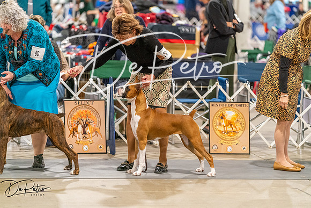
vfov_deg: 8.7
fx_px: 1365
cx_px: 156
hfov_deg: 13.0
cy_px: 104
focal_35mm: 158
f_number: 3.2
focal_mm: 158
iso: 6400
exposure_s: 1/250
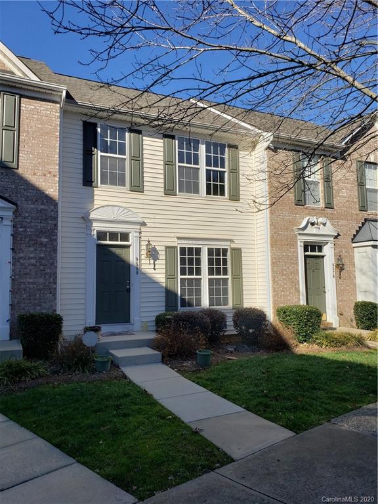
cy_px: 252
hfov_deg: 53.1
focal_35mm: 26
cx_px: 189
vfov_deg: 67.3
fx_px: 379
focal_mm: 4.3
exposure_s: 1/1641
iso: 50
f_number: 2.4
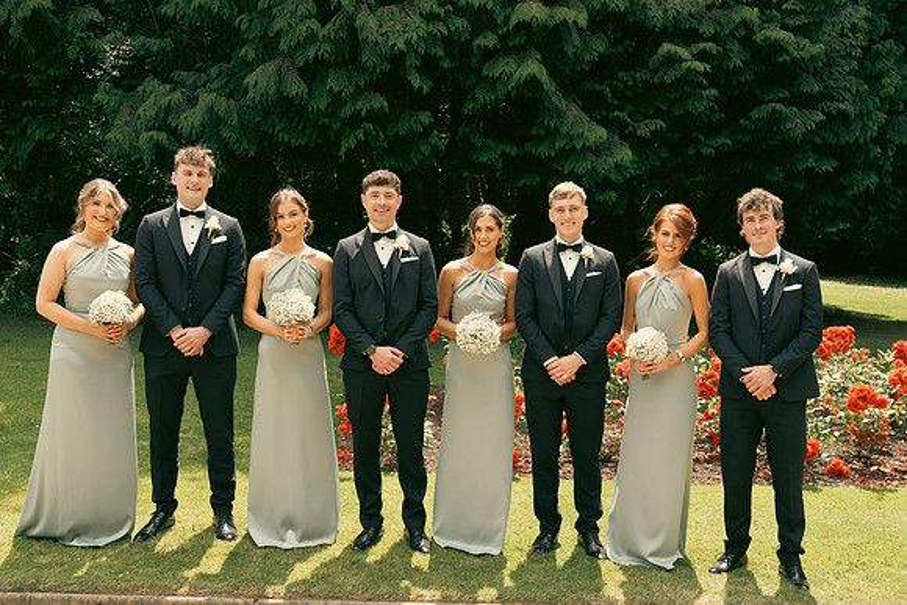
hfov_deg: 48.4
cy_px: 302
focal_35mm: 40
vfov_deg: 33.4
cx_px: 454
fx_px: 1008
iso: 50
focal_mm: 40
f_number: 5
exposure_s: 1/160
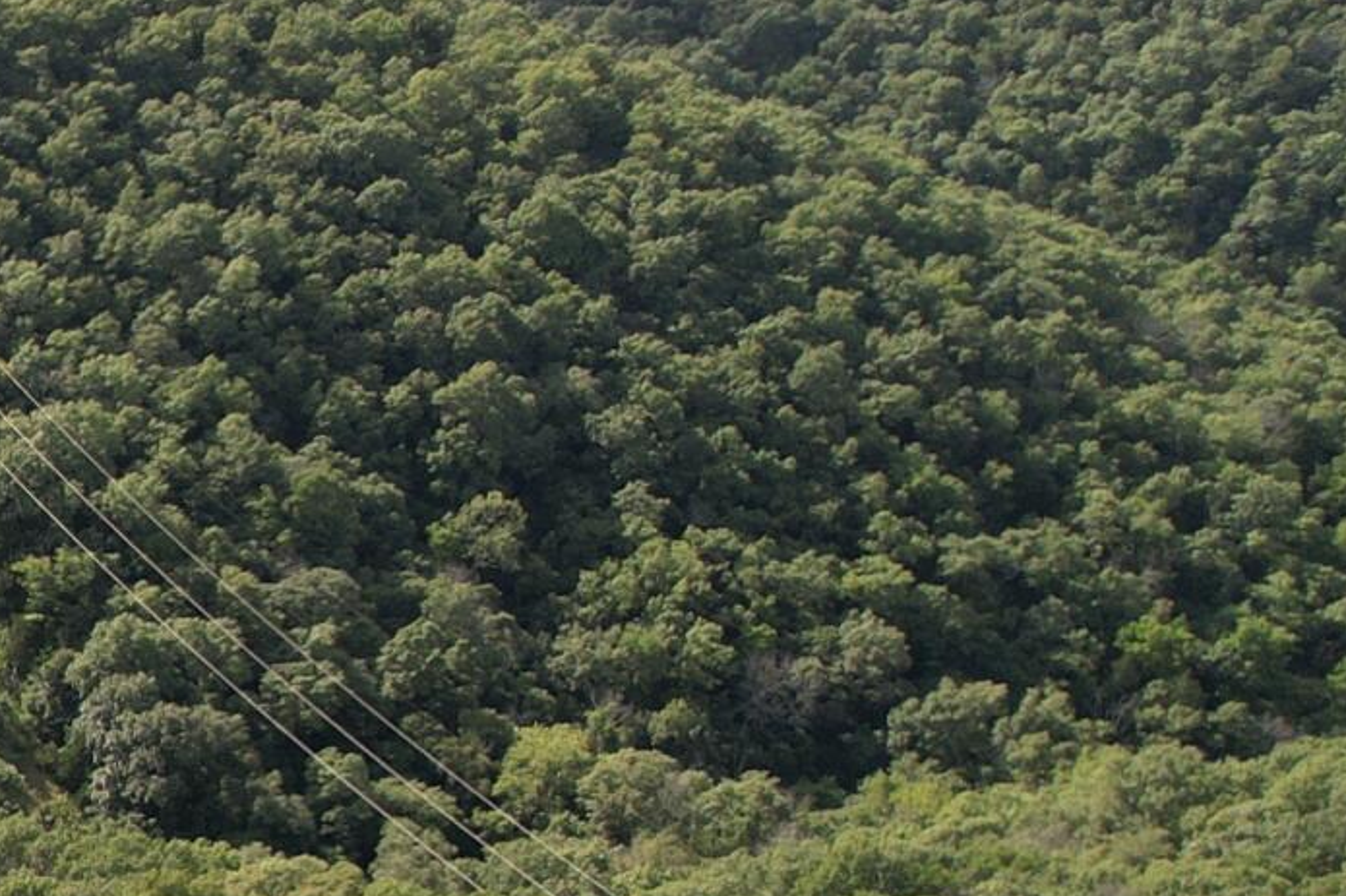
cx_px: -1226
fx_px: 3551
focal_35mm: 95
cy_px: 1057
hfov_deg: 16.9
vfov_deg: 14.0
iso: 110
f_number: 2.8
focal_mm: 8.38
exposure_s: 1/125
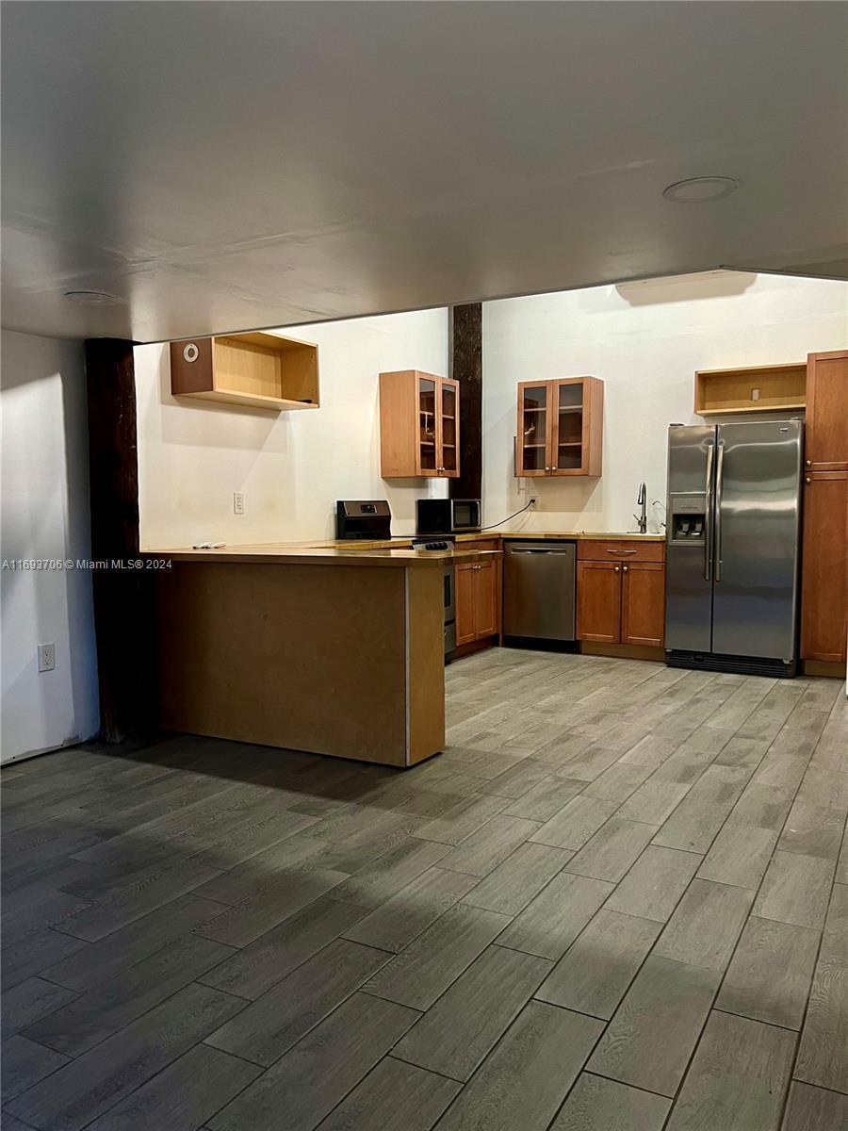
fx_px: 849
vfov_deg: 67.3
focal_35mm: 26
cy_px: 566
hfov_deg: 53.1
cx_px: 424
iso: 125
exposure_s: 1/60
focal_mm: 5.7
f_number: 1.5
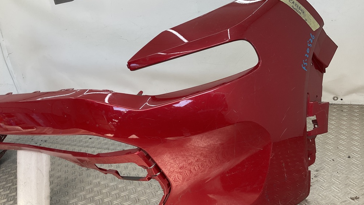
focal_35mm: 32
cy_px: 109
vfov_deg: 36.7
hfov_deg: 61.0
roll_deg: +9.4
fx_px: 309
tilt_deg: -21.2
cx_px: 183
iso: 16
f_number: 1.8
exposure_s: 1/141
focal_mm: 3
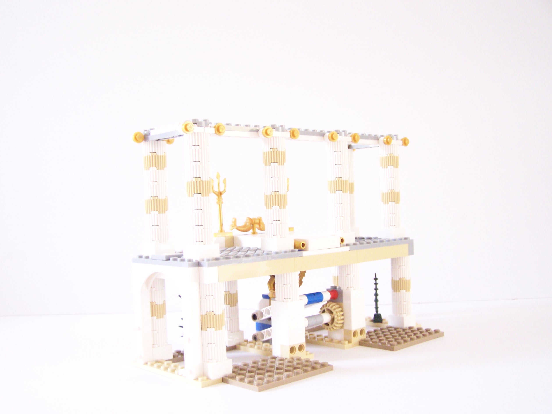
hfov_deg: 47.9
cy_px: 211
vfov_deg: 36.8
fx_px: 622
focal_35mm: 39
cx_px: 279
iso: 400
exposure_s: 1/10
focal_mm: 6.3
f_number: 3.2
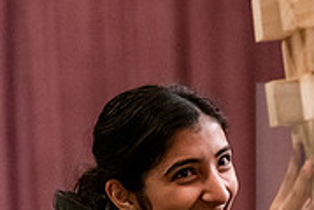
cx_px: 203
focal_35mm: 291
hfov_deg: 7.1
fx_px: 2542
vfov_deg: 4.7
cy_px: 295
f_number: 3.2
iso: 4000
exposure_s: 1/200
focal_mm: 90
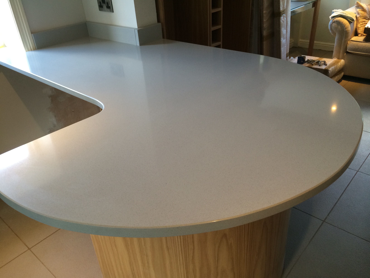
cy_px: 139
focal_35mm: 30
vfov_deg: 46.8
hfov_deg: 60.0
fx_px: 321
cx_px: 185
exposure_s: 1/30
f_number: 2.2
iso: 100
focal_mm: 4.12
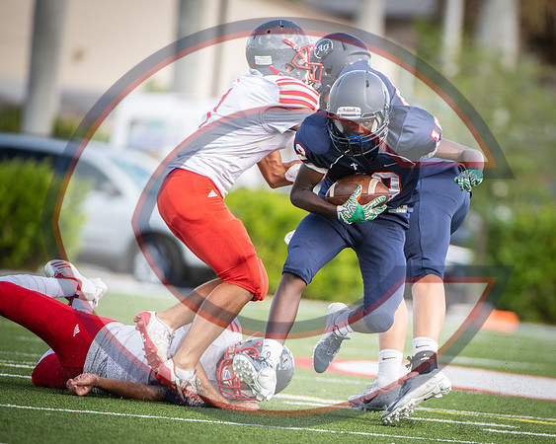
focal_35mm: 580
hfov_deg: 3.3
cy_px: 277
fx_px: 9548
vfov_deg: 2.7
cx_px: 430
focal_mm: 400
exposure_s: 1/1000
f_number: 4
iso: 900
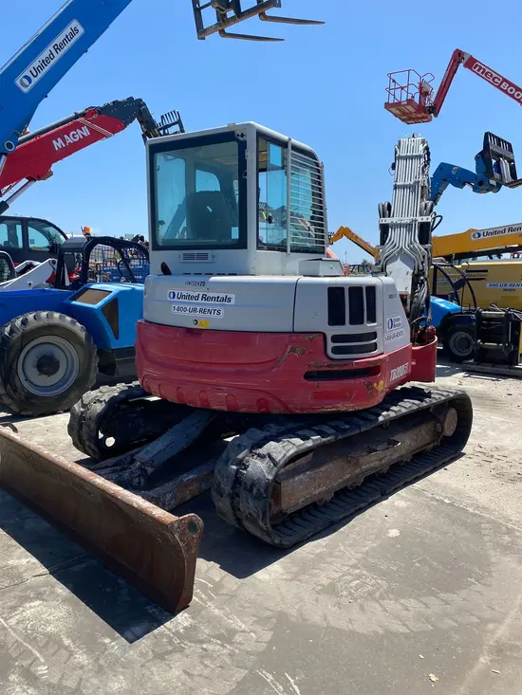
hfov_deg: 53.1
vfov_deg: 67.3
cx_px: 261
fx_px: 523
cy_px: 348
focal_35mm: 26
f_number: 1.8
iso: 32
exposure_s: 1/2183
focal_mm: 4.25
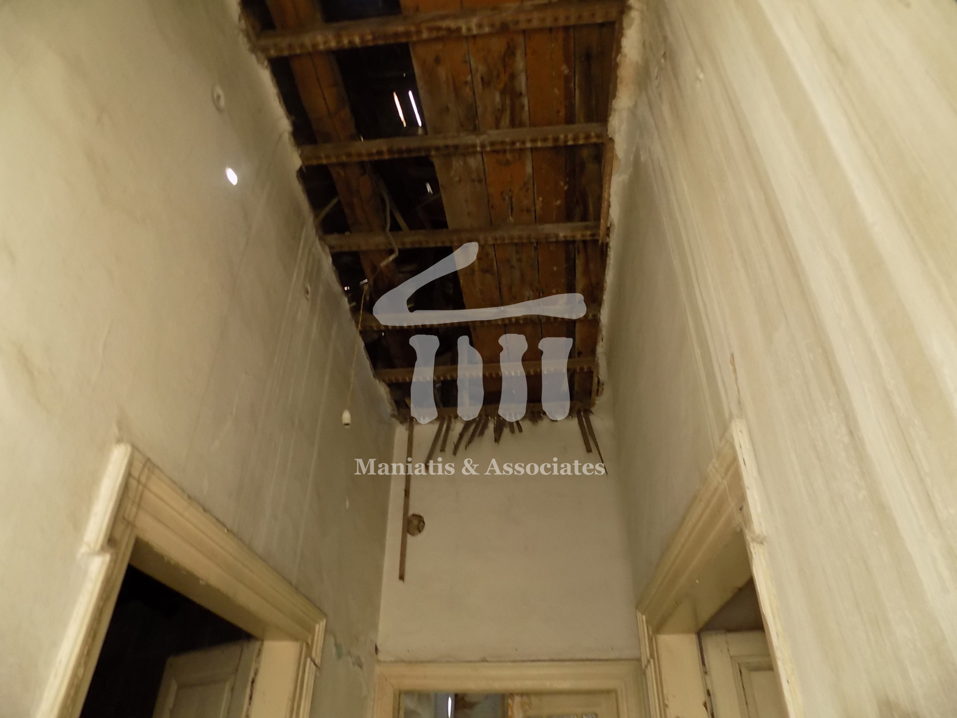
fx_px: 636
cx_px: 478
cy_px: 359
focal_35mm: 23
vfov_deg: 58.9
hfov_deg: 73.9
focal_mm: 4
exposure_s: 1/30
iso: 250
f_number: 3.1
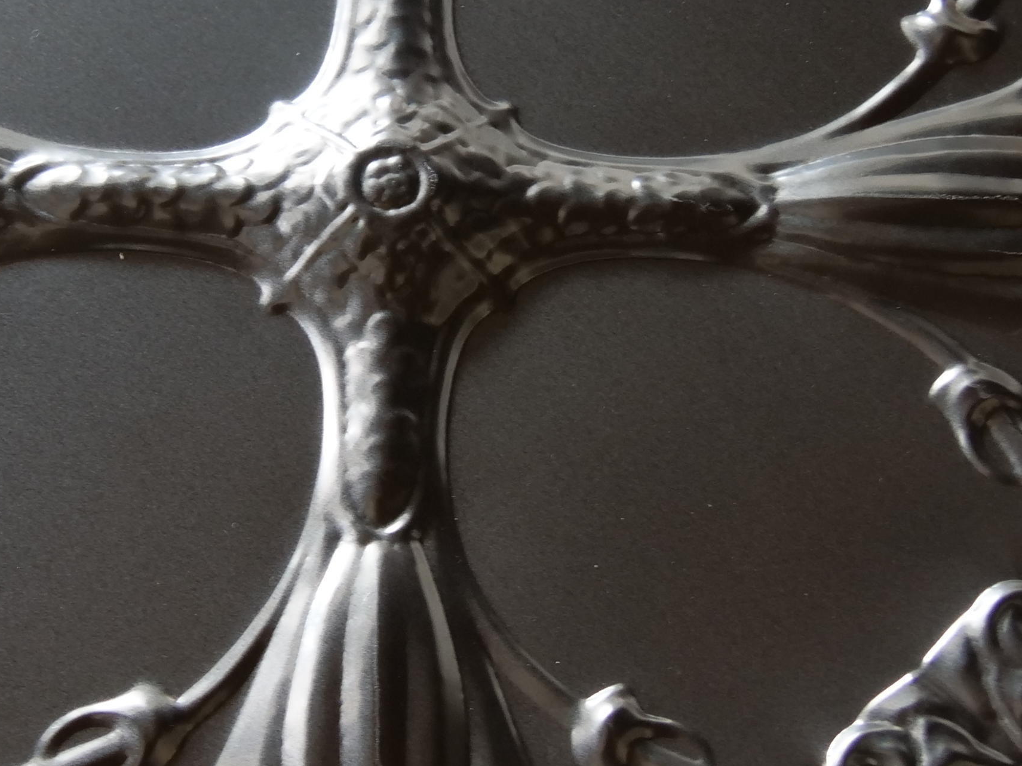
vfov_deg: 9.8
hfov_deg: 13.0
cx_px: 492
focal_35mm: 152
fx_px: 4487
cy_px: 302
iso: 320
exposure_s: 1/60
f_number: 4.2
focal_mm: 26
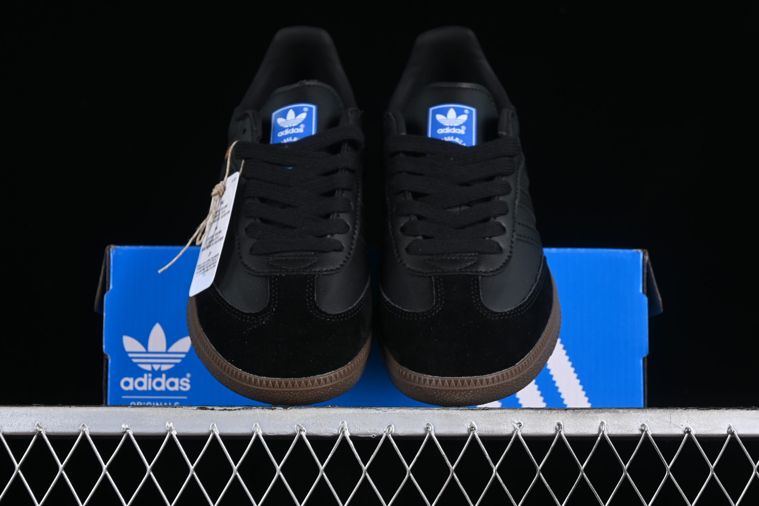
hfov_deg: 27.0
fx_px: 1581
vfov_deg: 18.2
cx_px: 380
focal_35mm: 75
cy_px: 253
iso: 160
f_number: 6.3
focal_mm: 50
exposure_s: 1/50
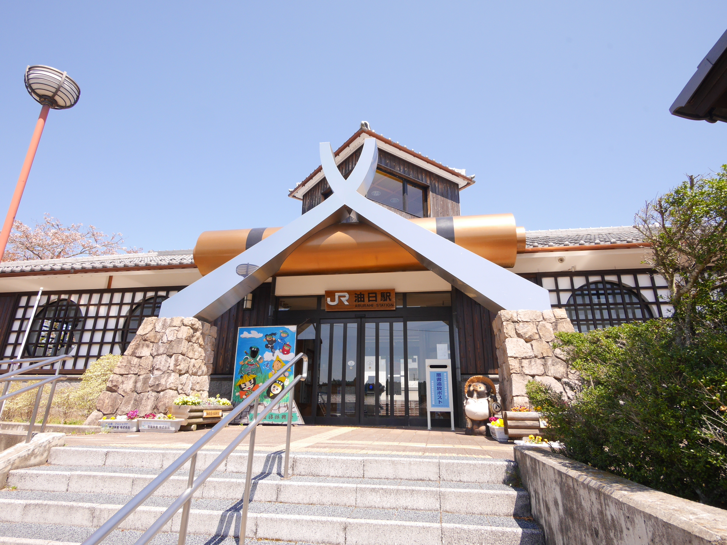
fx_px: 420
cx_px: 364
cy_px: 272
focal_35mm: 20
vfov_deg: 66.0
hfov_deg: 81.7
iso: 400
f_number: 8
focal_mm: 10
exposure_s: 1/320
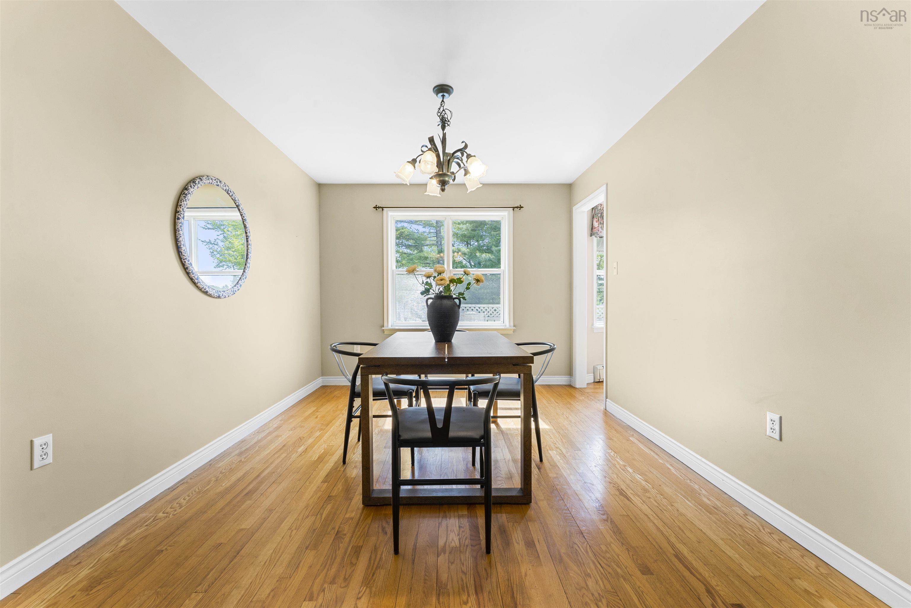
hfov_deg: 104.3
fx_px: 354
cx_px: 456
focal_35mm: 14
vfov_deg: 81.2
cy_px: 304
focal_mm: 14
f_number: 9
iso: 640
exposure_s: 1/13
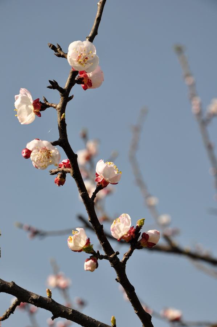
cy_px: 164
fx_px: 1427
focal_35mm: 158
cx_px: 108
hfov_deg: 8.7
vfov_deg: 13.1
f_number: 11
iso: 200
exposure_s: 1/100
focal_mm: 105
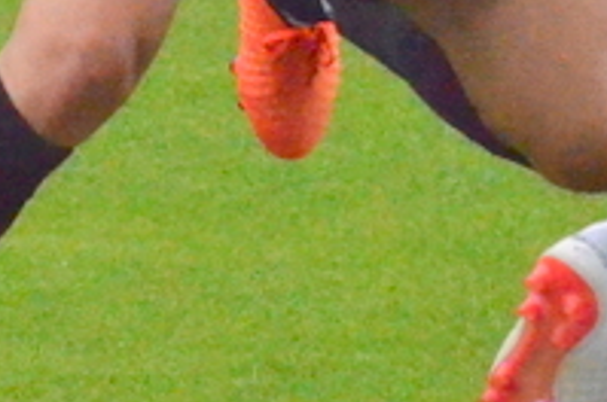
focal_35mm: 1990
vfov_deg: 0.7
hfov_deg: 1.0
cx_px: 488
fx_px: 33499
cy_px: -355
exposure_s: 1/3200
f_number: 8
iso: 6400
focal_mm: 220
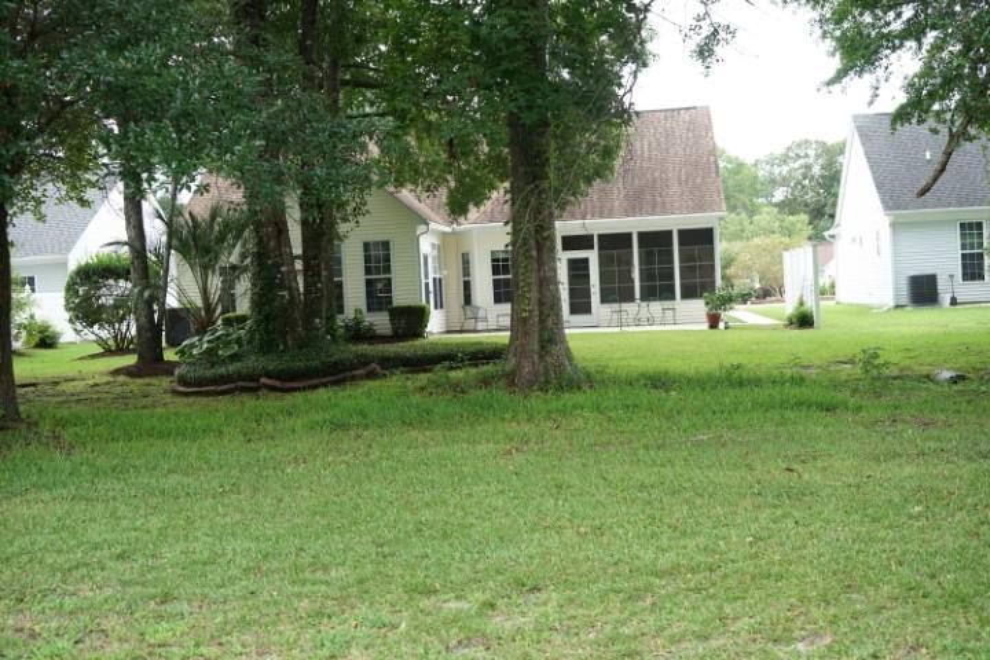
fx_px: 1210
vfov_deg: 30.5
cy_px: 330
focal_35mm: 44
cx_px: 495
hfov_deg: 44.5
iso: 400
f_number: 5.6
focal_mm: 44
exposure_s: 1/250
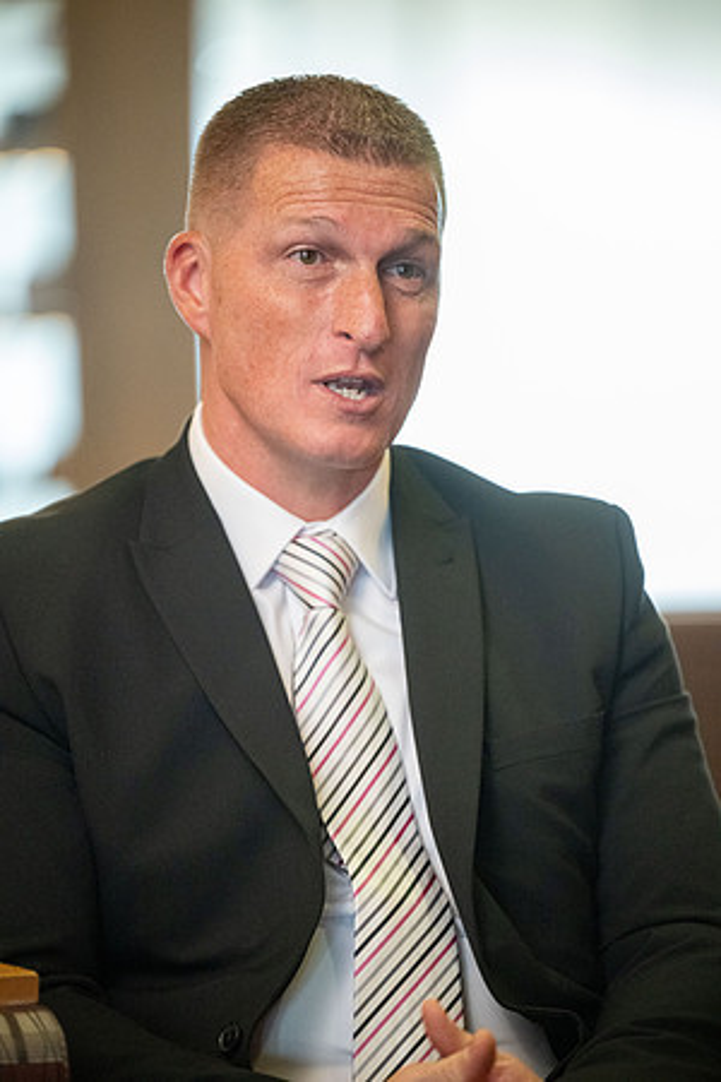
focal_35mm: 200
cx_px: 360
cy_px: 541
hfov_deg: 6.9
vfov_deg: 10.3
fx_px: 6008
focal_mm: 200
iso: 6400
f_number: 2.8
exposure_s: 1/400
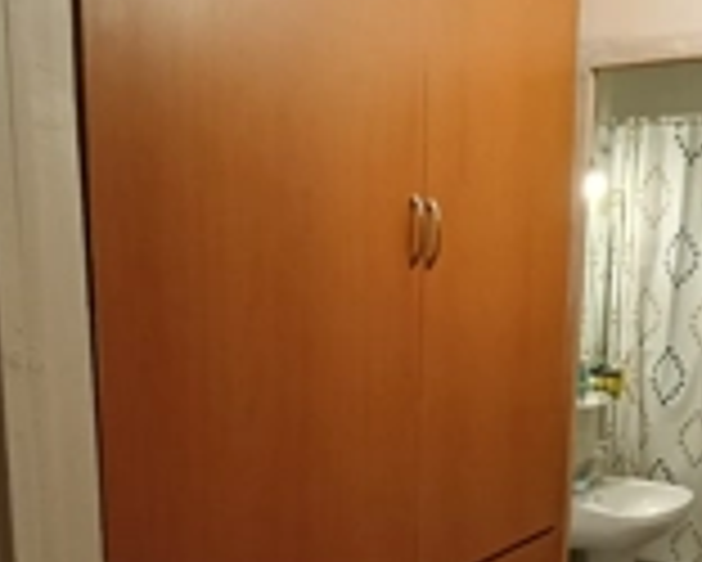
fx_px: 832
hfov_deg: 44.6
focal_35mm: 40
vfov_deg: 36.1
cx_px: 504
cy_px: 450
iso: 400
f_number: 2.2
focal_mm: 1.68
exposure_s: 1/50
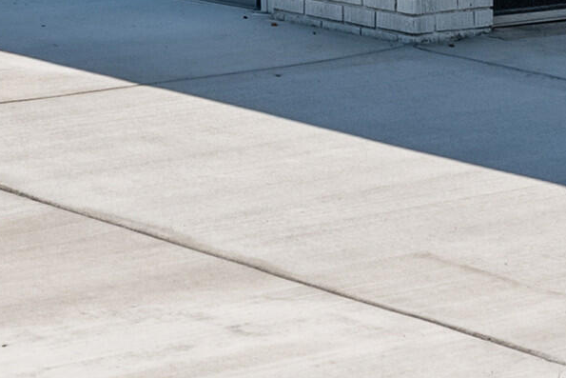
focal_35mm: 156
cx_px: -72
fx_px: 2453
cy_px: -359
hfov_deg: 12.9
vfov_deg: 8.4
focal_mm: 32
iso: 800
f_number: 9
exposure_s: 1/500
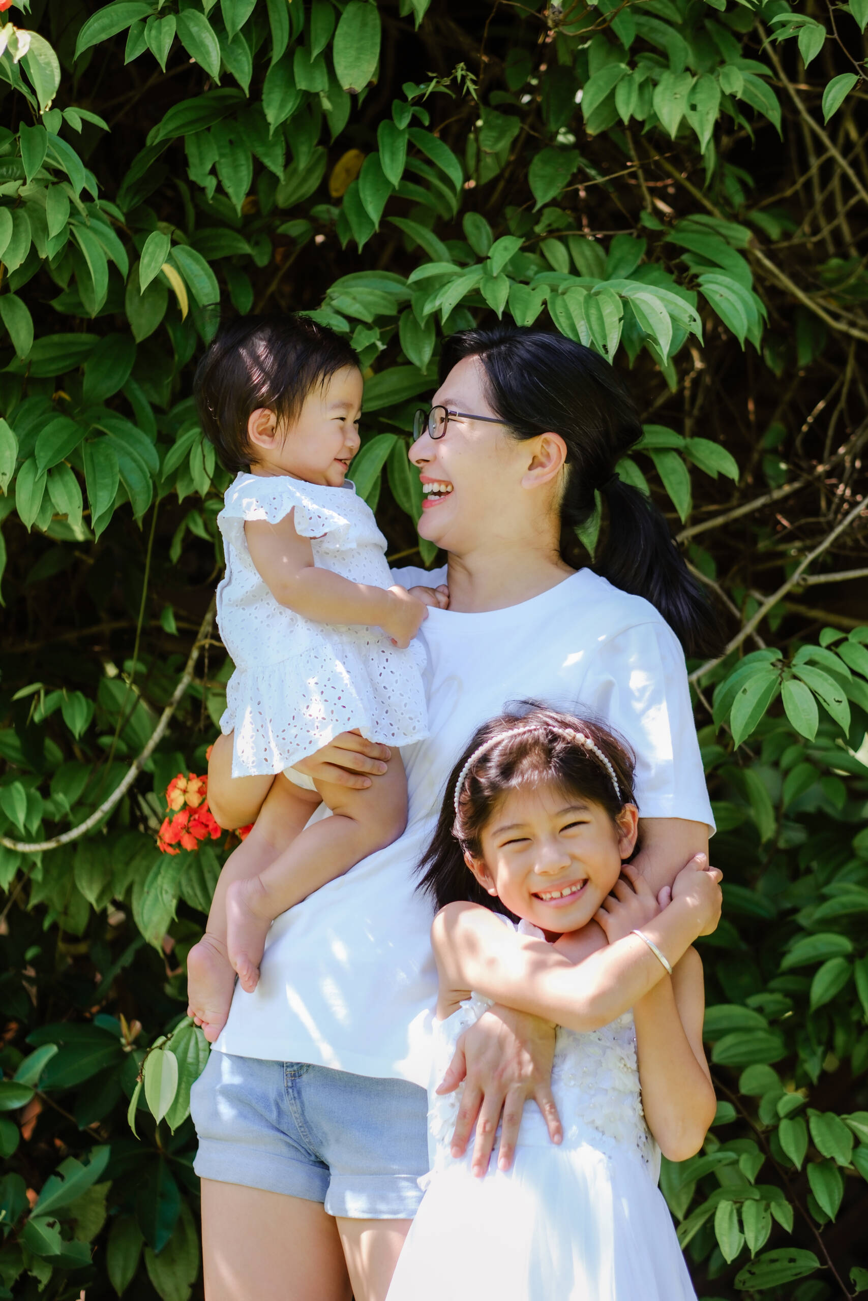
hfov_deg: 16.3
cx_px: 434
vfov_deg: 24.2
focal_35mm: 84
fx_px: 3037
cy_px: 650
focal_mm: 56
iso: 125
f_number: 2
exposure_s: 1/1100
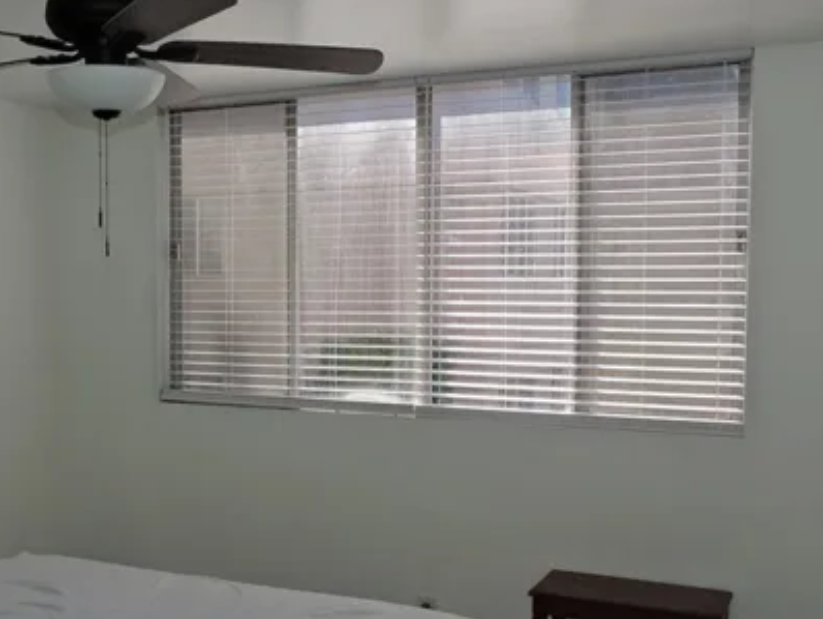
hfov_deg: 41.2
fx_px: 1071
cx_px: 237
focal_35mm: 45
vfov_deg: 32.2
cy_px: 348
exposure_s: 1/640
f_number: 3.3
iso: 100
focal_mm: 4.3
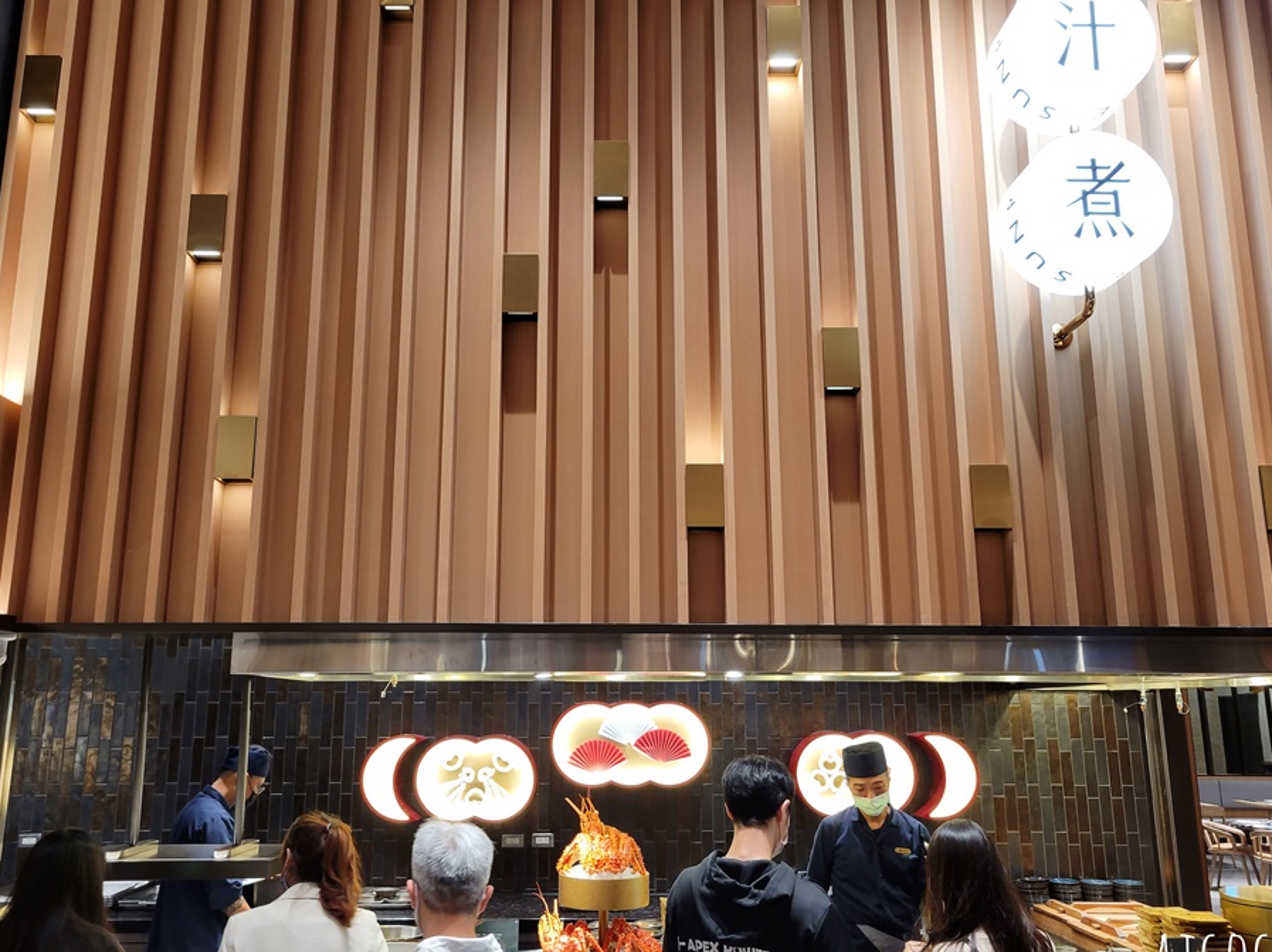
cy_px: 479
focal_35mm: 29
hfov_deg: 61.6
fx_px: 1065
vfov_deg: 48.2
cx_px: 606
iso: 80
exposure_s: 1/26
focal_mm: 5.4
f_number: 1.8
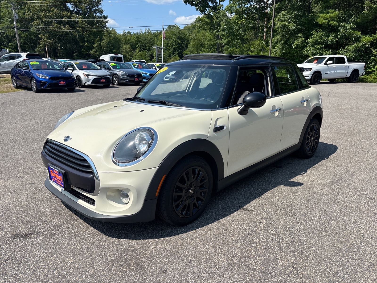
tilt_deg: -14.5
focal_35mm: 26
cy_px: 142
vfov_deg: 53.1
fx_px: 283
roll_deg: -2.3
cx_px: 188
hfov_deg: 67.3
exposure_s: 1/3650
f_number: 1.6
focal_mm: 5.96
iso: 50
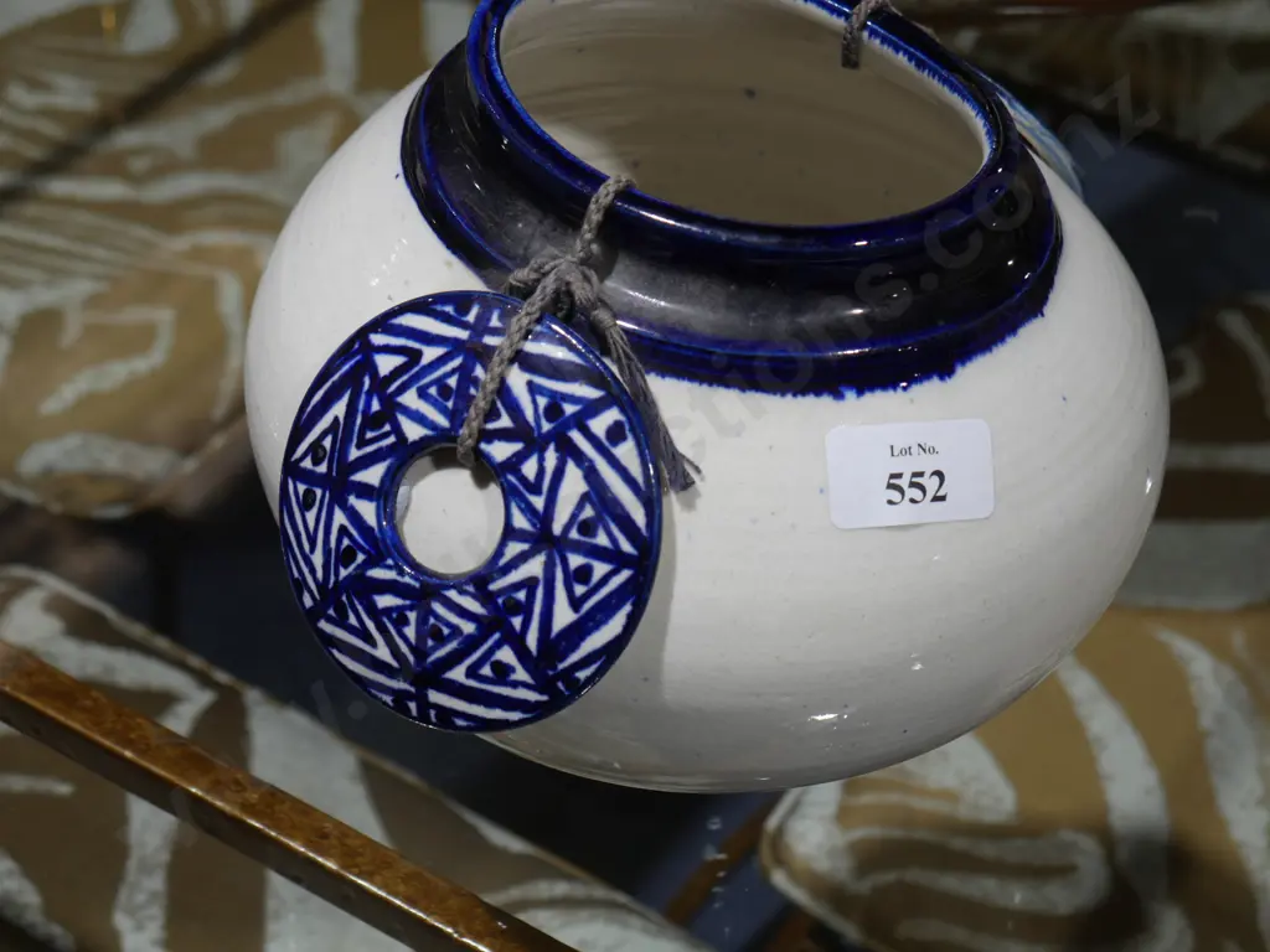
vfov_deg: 21.6
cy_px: 476
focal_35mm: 68
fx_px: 2495
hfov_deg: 28.6
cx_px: 635
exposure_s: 1/80
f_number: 5.4
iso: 400
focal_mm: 34
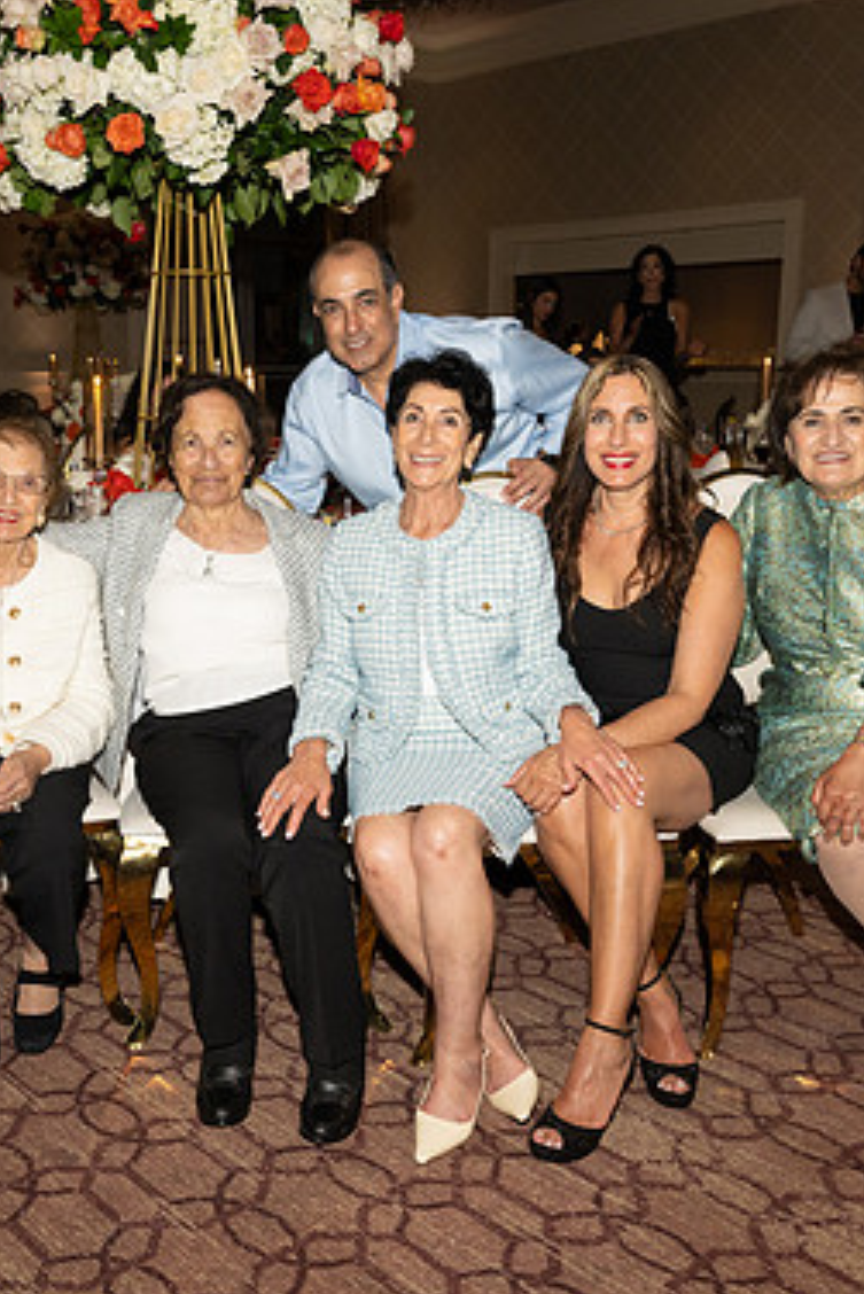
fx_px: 1331
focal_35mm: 37
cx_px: 296
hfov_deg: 35.7
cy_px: 652
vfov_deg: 51.9
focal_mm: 24
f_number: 5.6
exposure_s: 1/100
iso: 800
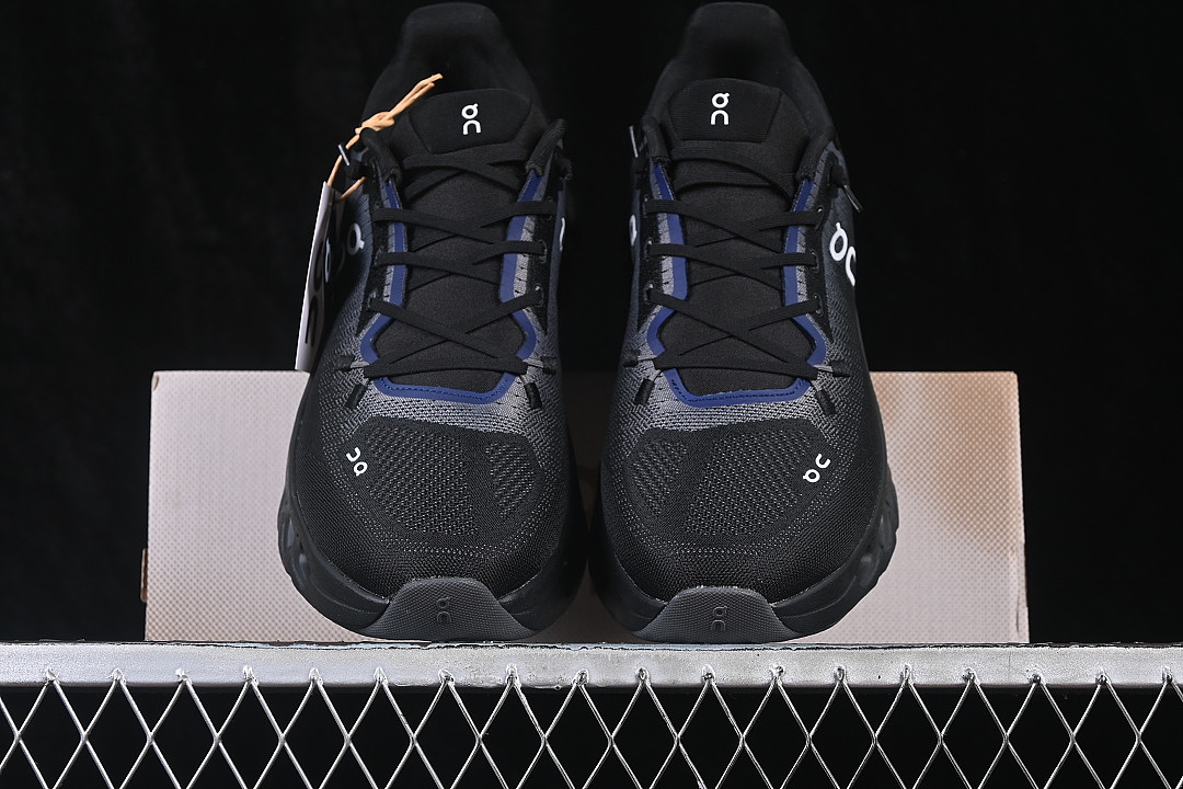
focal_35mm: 75
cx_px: 592
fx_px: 2464
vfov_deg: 18.2
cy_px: 394
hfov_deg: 27.0
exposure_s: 1/60
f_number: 6.3
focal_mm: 50
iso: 160
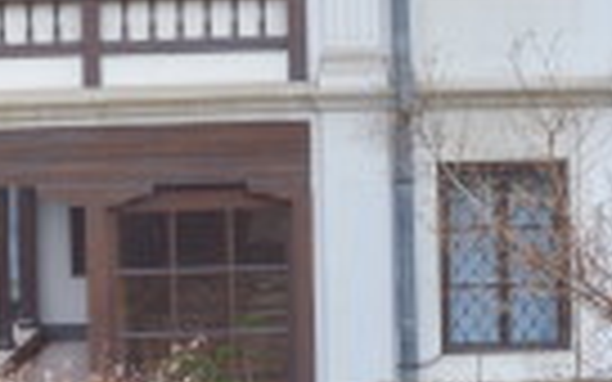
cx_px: 531
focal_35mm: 111
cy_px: 162
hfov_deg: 18.5
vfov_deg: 11.8
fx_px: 1851
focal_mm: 16
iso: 110
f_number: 5.6
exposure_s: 1/125
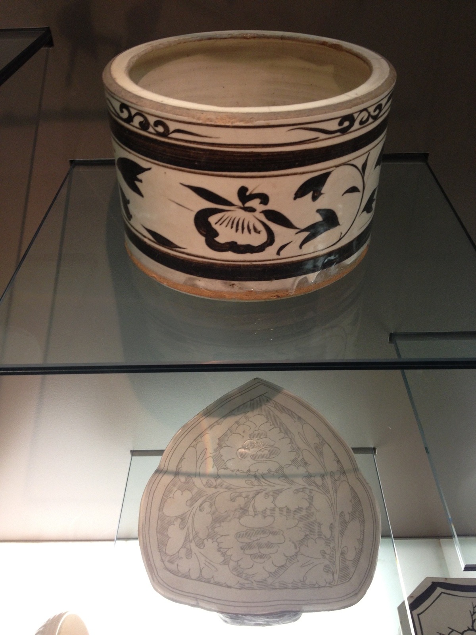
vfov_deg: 52.6
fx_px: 642
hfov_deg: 40.7
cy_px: 318
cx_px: 238
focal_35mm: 35
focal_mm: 4.28
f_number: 2.4
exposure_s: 1/20
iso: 100
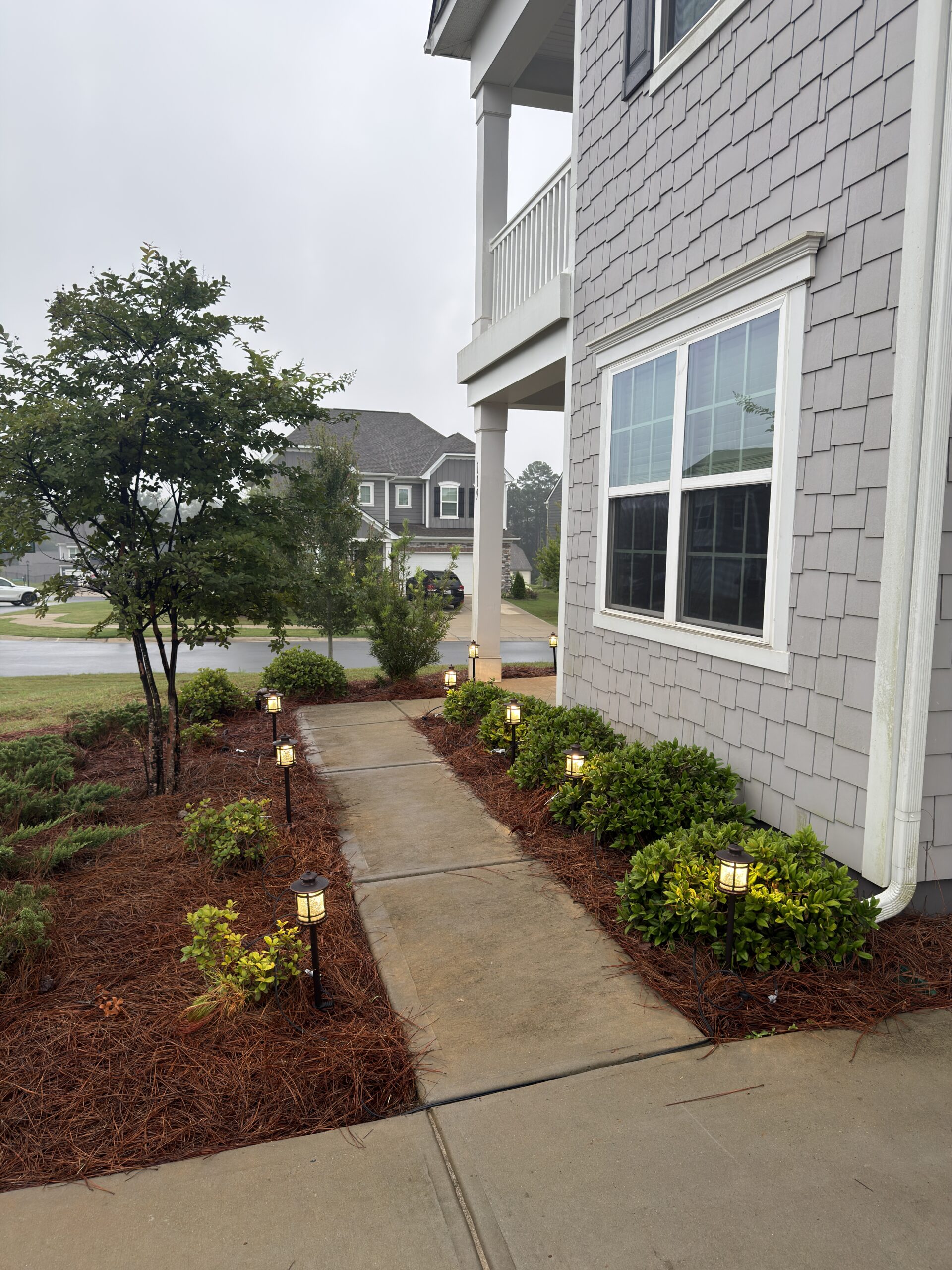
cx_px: 476
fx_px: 880
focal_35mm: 24
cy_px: 635
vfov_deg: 71.6
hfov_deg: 56.8
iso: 100
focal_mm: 6.76
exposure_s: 1/94
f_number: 1.78
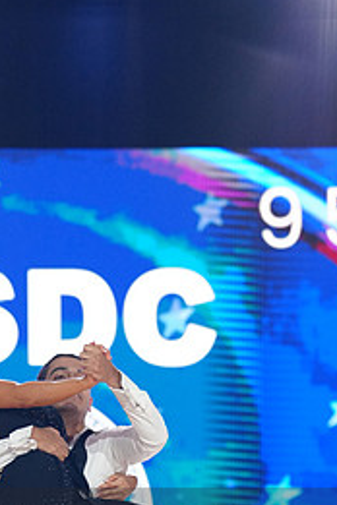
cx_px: 90
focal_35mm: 253
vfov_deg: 8.1
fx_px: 3552
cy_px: 553
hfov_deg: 5.4
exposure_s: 1/500
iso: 2000
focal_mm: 114
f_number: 2.8
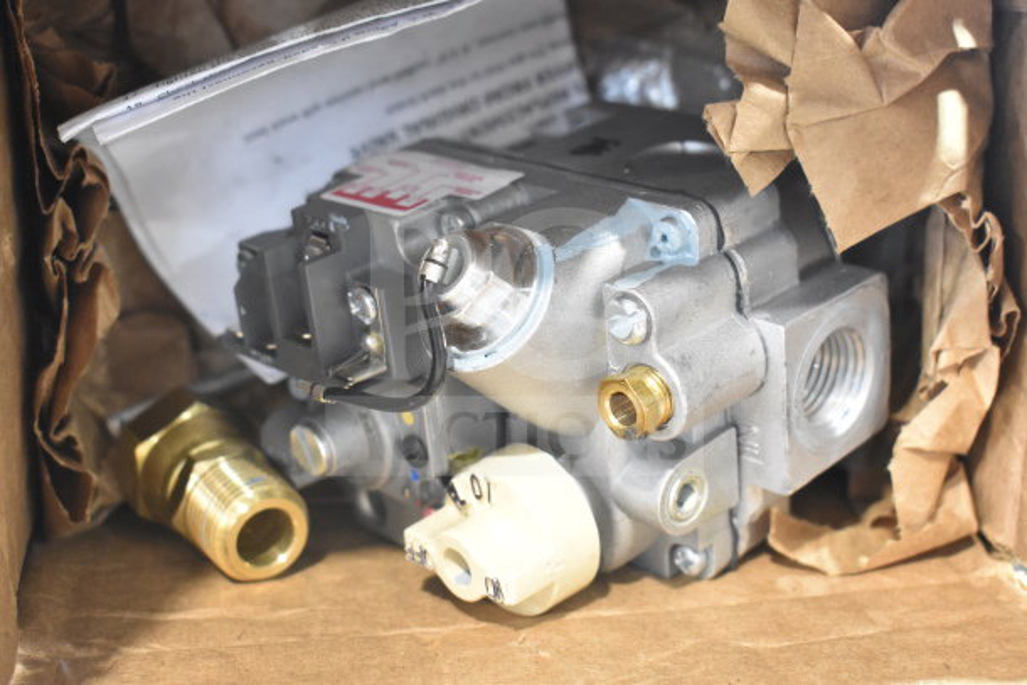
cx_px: 514
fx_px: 1541
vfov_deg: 25.1
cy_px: 342
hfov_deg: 36.9
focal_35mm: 54
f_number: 4.8
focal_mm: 36
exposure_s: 1/60
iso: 4000
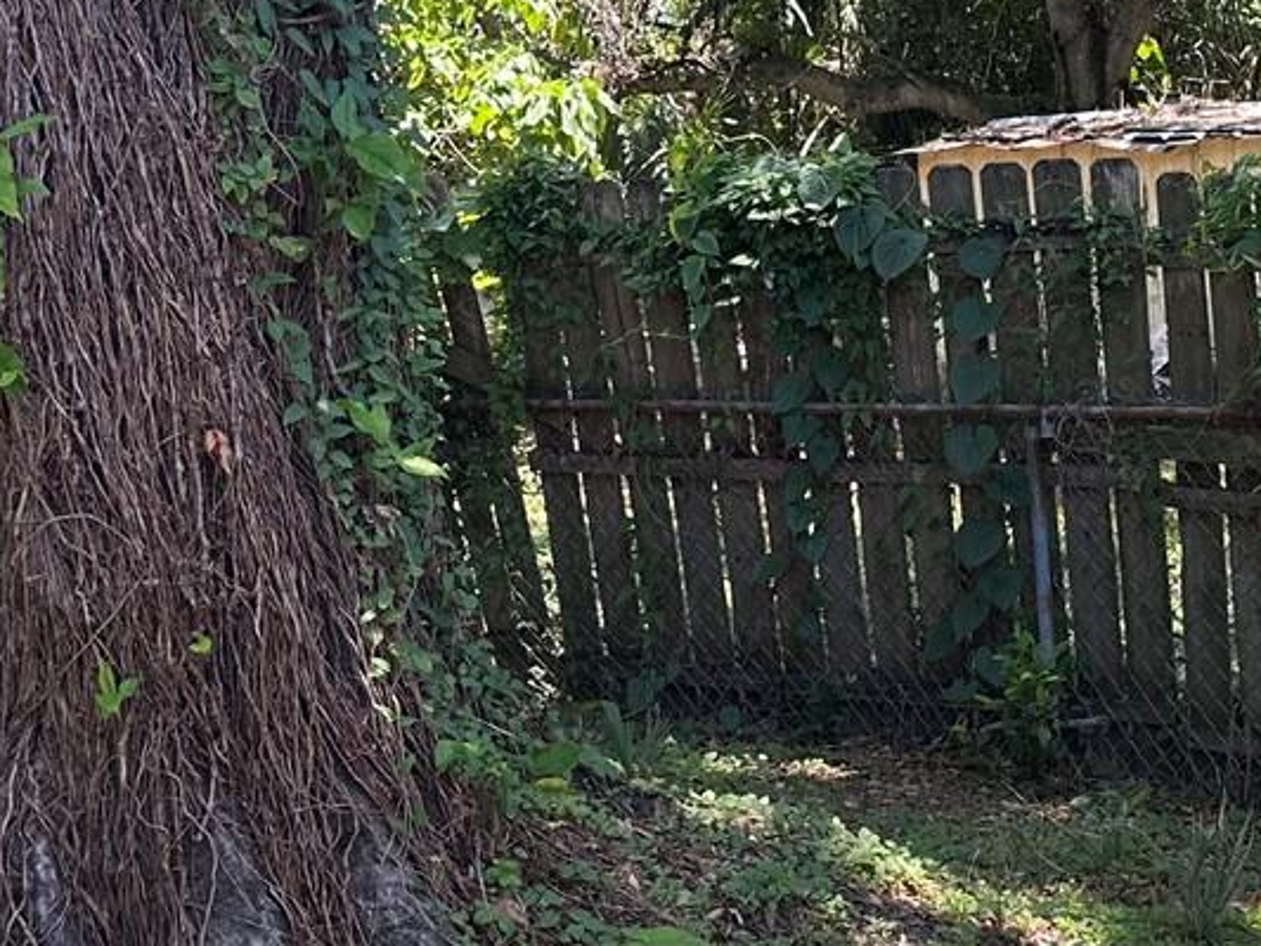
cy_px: 513
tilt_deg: -4.0
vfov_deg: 20.4
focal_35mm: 72
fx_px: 2623
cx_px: 904
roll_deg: +1.4
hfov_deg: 26.8
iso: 80
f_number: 1.78
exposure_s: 1/364
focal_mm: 6.86
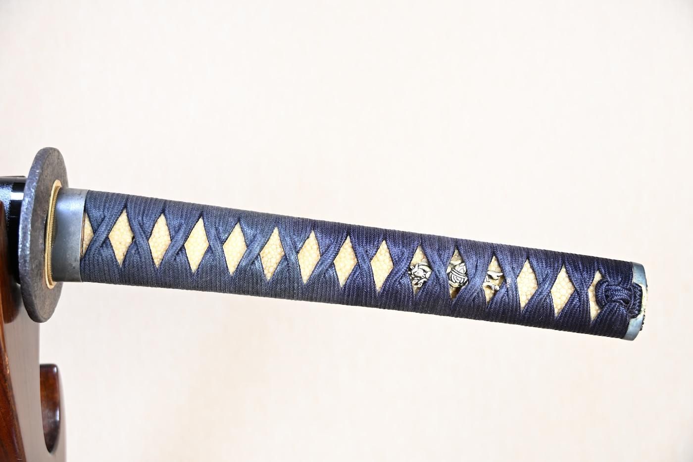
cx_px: 346
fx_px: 938
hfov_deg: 40.5
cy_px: 231
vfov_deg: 27.7
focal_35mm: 49
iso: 100
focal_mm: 32.5
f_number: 4
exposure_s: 1/2
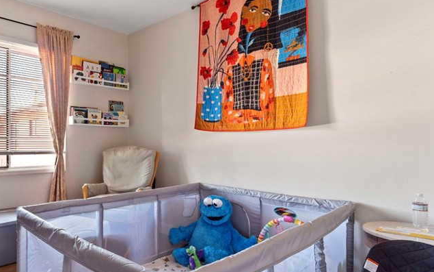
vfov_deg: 52.8
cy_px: 154
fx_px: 272
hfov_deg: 72.3
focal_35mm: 23
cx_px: 113
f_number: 9
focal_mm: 14
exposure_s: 1/4
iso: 1600
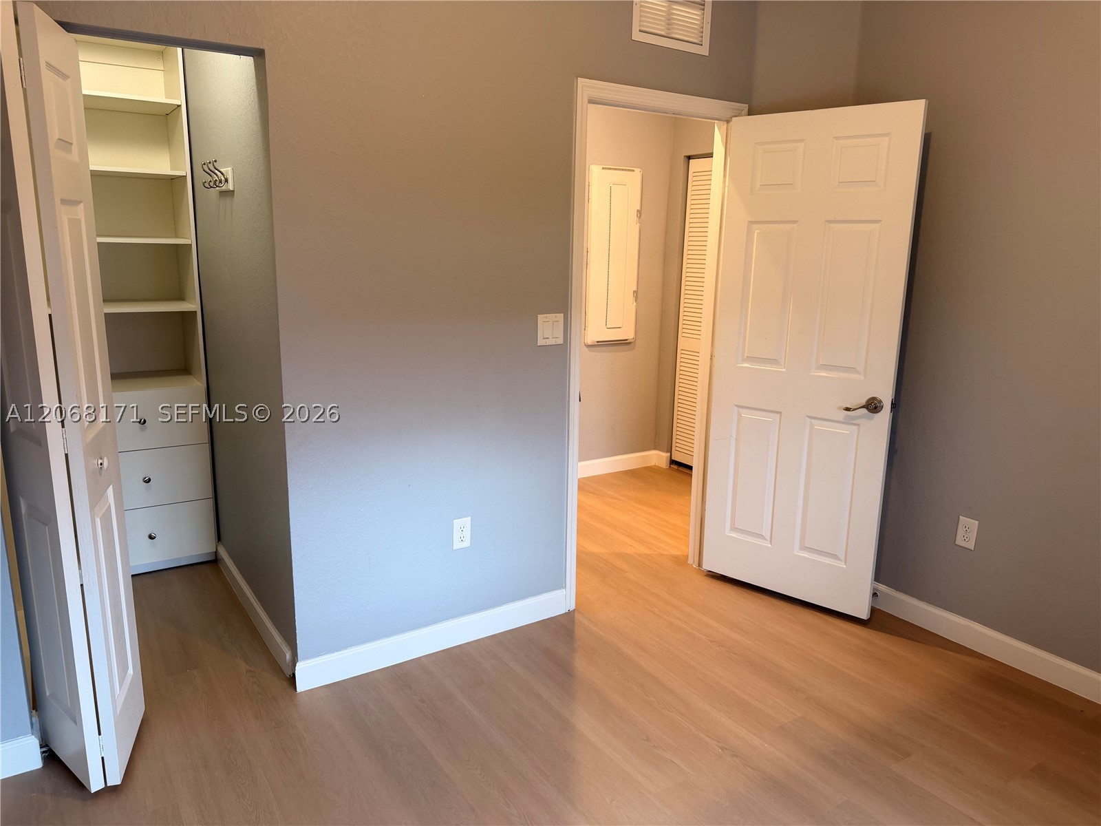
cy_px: 413
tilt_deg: -12.5
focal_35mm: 24
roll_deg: -1.5
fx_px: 763
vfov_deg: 56.8
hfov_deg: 71.6
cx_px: 550
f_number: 1.78
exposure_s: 1/60
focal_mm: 6.76
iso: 160
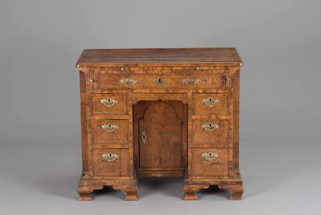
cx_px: 160
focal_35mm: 105
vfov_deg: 13.1
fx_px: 937
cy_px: 108
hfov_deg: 19.4
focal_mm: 105
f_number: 18
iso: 100
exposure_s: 1/160
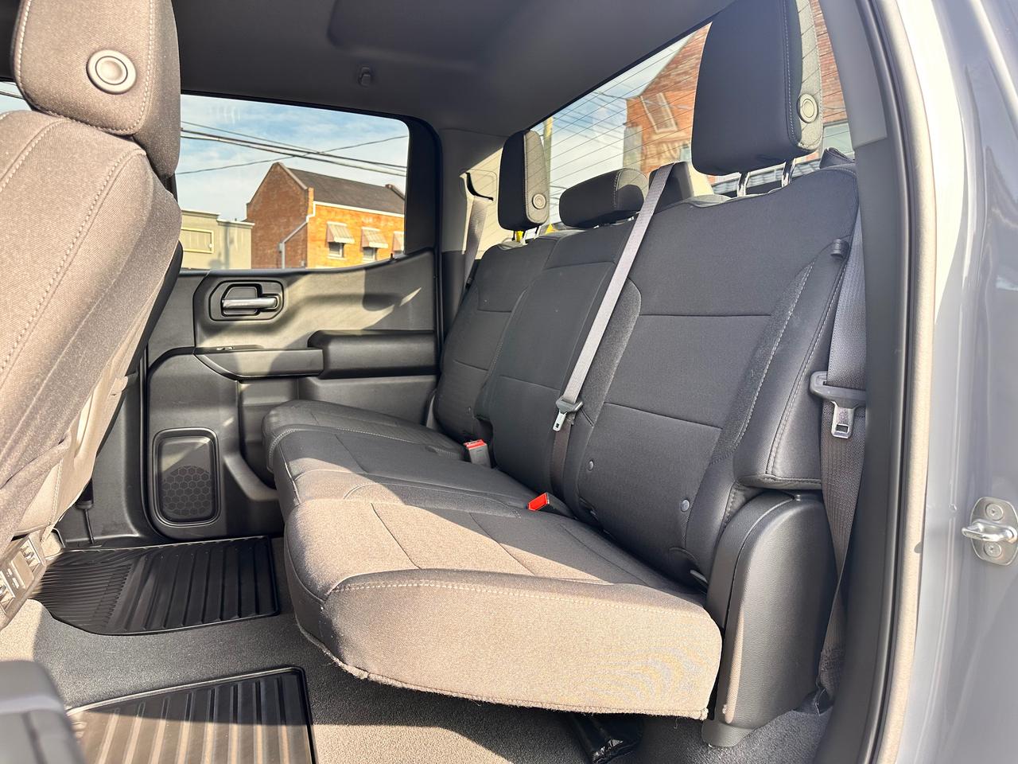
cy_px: 382
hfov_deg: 71.6
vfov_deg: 56.8
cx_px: 509
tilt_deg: -3.6
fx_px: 706
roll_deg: -1.4
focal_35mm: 24
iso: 64
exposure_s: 1/202
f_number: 1.78
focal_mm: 6.86
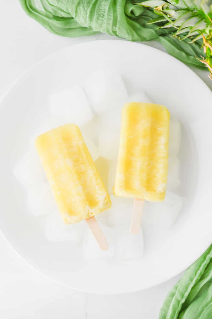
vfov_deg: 39.6
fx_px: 442
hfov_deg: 27.0
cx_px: 106
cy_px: 160
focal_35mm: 50
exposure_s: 1/50
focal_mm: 50
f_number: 8
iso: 110
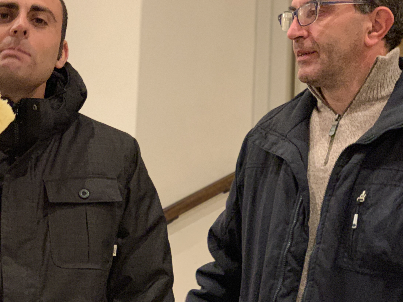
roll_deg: -3.2
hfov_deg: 20.4
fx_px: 1106
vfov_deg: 15.6
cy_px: 165
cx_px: 69
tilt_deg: +8.1
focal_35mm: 95
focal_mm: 6
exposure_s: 1/50
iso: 250
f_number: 2.4
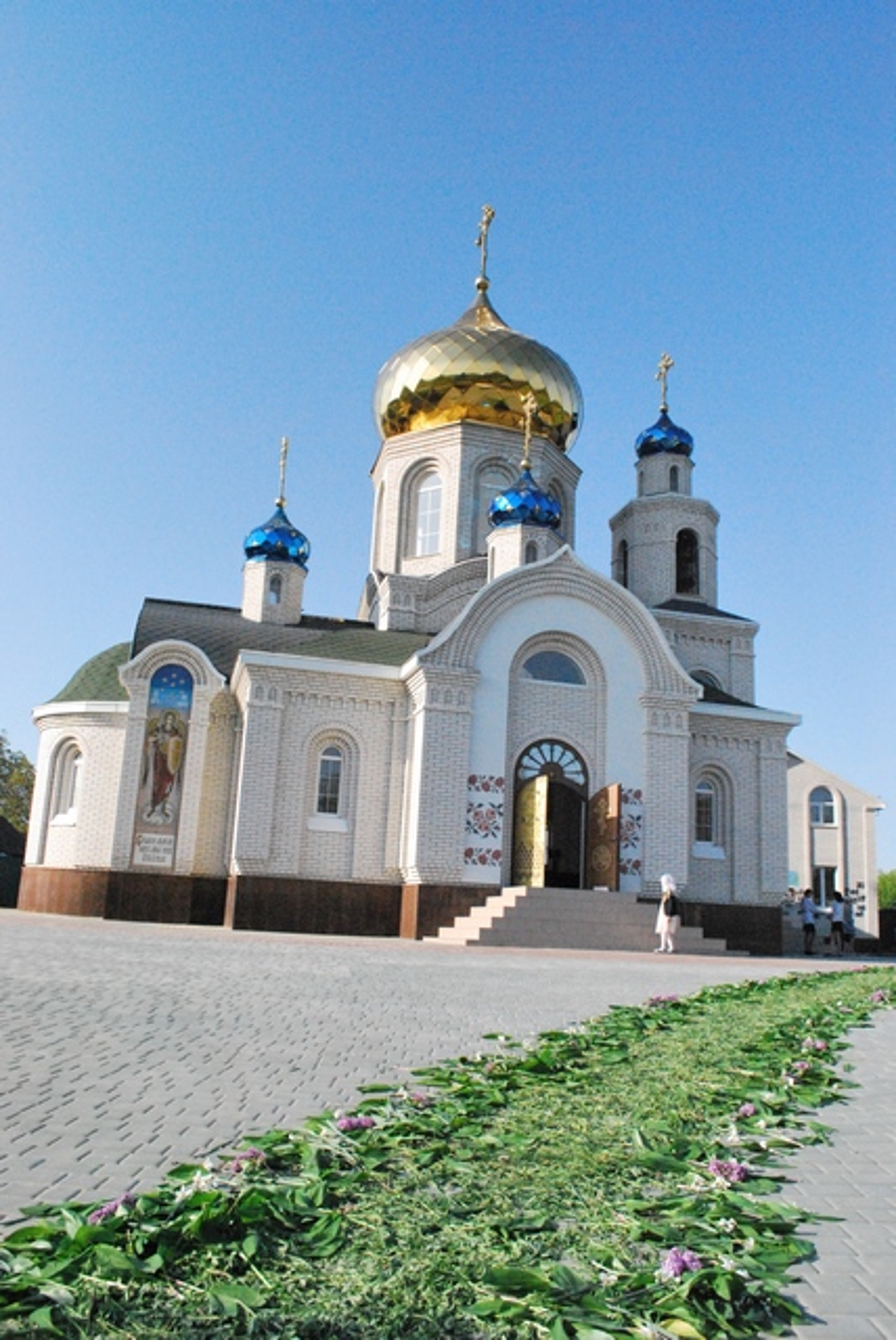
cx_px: 448
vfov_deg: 67.3
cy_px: 670
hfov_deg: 48.0
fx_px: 1006
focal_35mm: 27
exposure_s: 1/4000
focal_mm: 18
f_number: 9
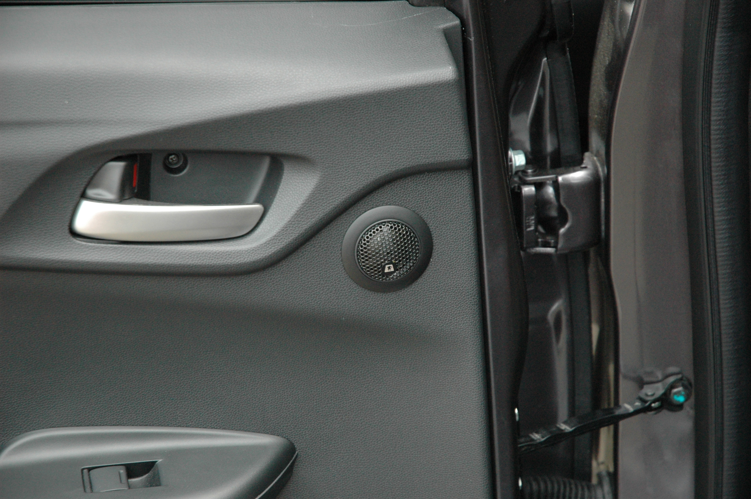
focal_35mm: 105
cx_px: 376
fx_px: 2188
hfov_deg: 19.5
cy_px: 250
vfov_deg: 13.0
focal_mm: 70
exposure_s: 1/50
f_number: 4.5
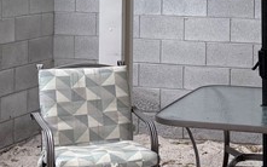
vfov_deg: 10.9
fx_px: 858
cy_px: -38
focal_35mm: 118
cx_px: 232
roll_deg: +0.3
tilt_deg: +0.7
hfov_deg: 17.5
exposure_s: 1/1949
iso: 100
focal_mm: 6.76
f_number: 1.78
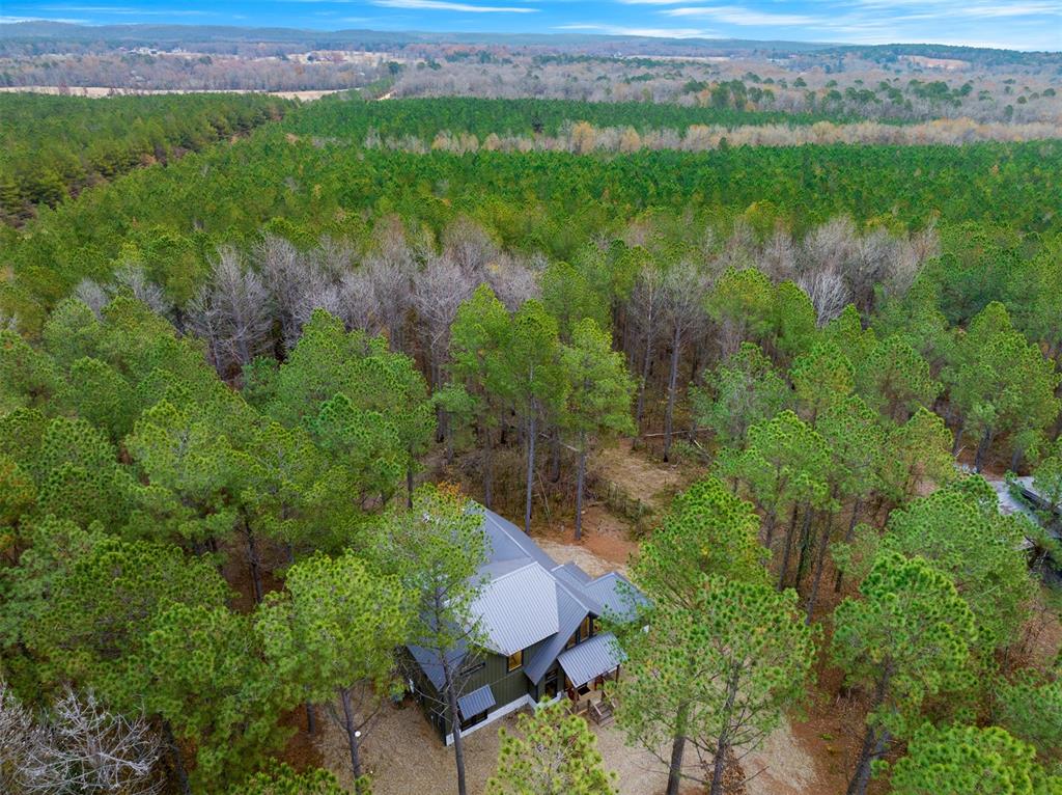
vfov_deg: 56.7
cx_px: 531
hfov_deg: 71.6
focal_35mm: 24
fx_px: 736
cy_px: 398
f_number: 3.5
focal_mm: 12.29
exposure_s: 1/50
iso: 200
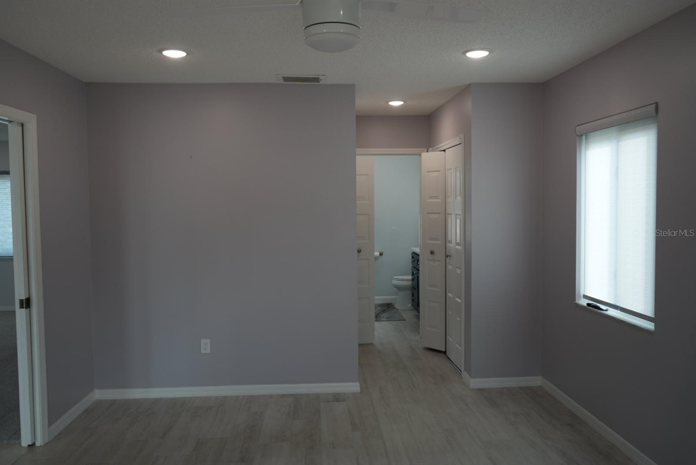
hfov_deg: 65.4
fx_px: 542
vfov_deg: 46.5
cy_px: 232
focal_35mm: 28
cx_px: 348
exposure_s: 1/160
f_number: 4
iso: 320
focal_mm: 28
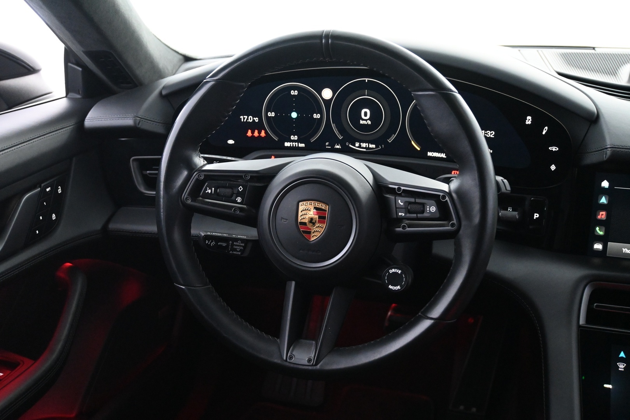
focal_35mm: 41
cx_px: 315
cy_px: 210
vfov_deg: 32.4
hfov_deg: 47.2
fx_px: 722
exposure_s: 1/40
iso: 4500
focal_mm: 27.5
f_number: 4.5
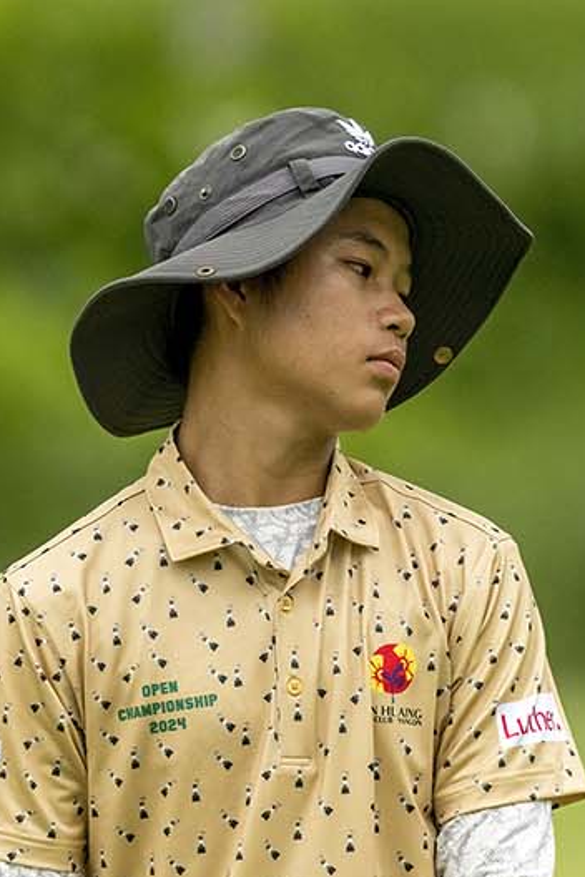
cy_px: 1181
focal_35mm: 1091
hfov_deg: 1.3
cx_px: 472
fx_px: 26591
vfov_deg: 1.9
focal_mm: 400
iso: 1000
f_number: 3.5
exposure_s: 1/4000
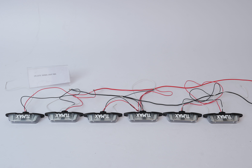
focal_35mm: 38
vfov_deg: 35.0
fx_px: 266
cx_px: 126
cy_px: 81
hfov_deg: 50.7
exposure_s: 1/160
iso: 800
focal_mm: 35
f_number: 10
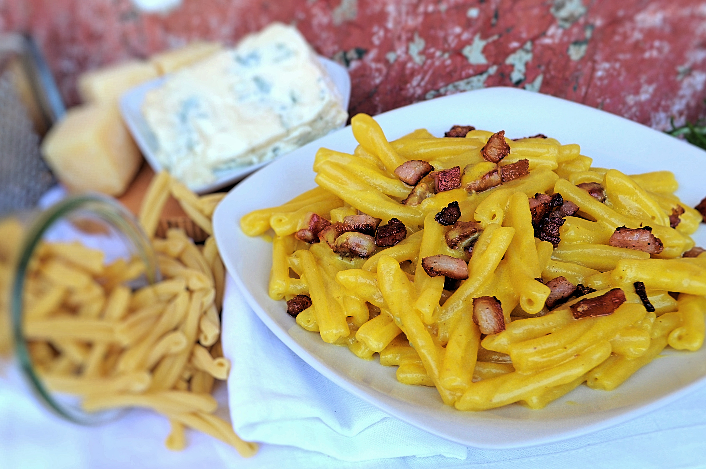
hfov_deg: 53.2
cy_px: 234
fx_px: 705
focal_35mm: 36
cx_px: 353
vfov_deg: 36.8
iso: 220
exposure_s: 1/125
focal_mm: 24
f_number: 5.6
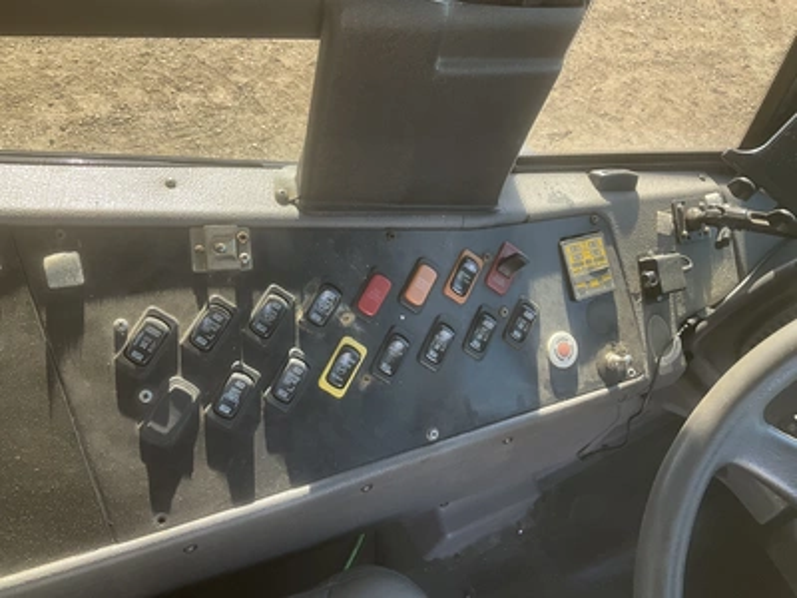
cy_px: 299
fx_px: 668
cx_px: 398
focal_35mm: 29
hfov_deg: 61.7
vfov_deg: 48.2
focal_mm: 3
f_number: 1.8
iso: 64
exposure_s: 1/122
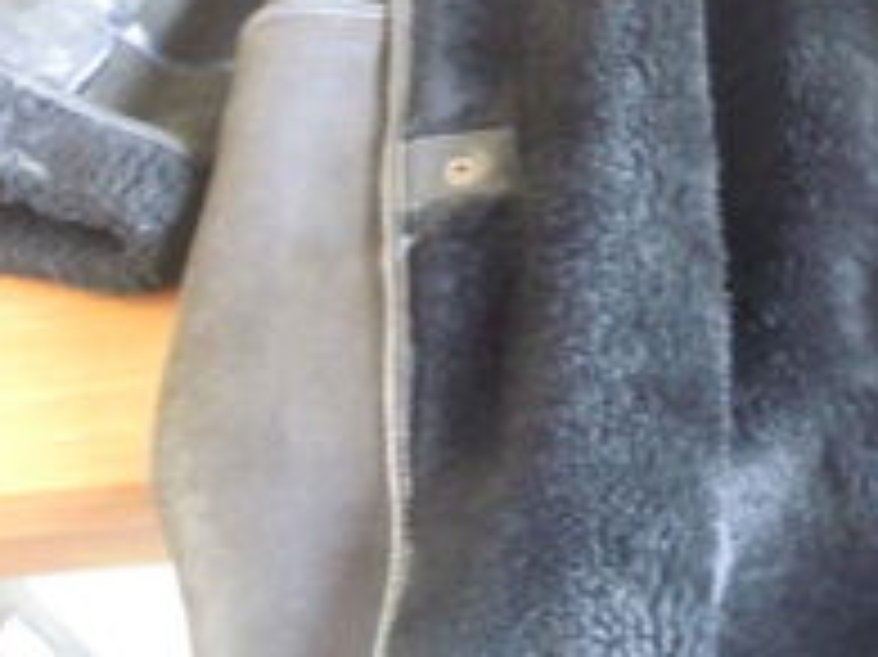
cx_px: 883
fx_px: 1749
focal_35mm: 69
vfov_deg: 21.0
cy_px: 135
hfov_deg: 26.6
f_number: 2.7
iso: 400
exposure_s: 1/10
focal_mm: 5
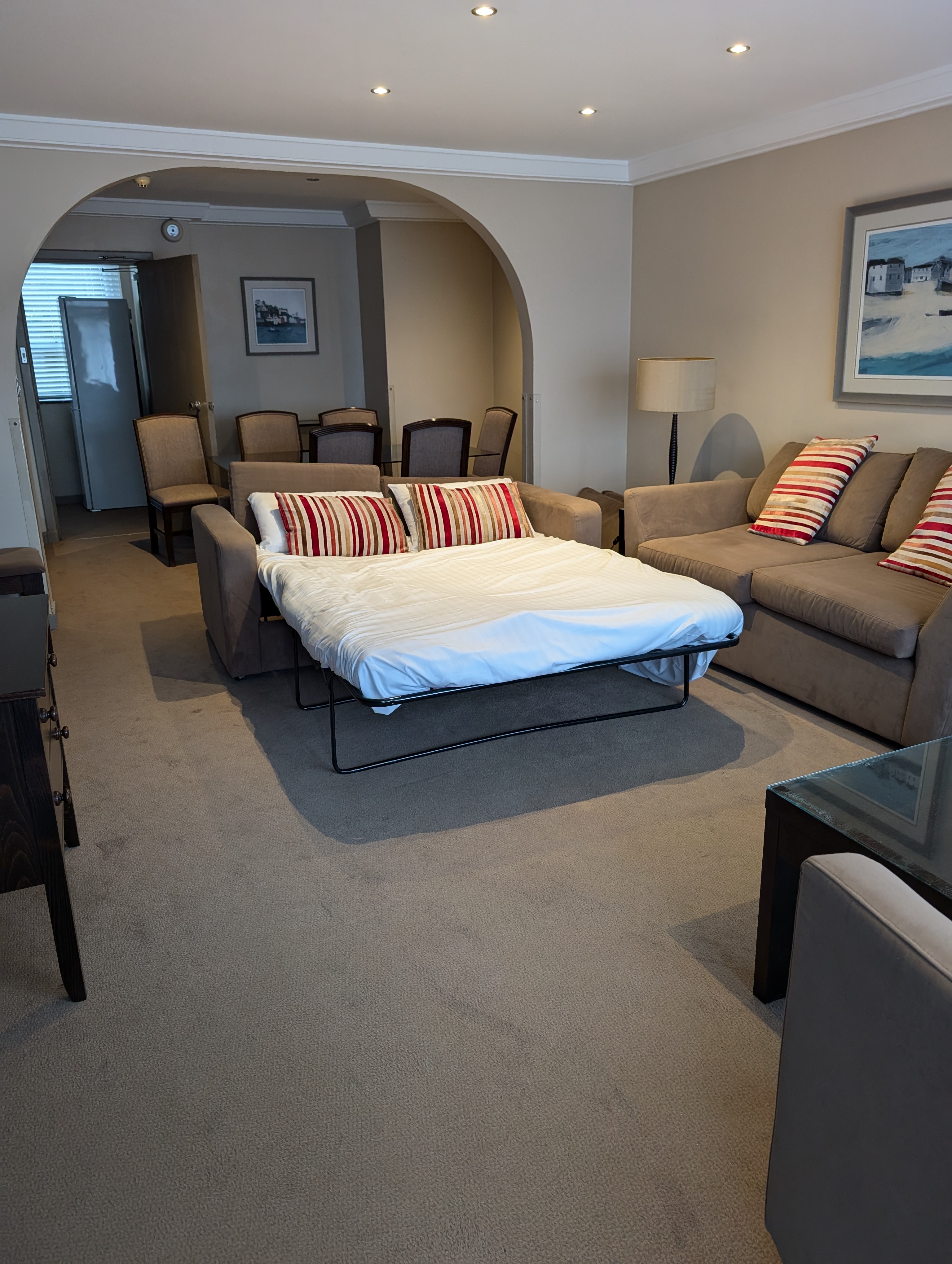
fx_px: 878
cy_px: 632
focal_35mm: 24
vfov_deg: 71.5
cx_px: 476
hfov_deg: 56.9
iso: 241
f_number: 1.68
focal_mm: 6.9
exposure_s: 1/100
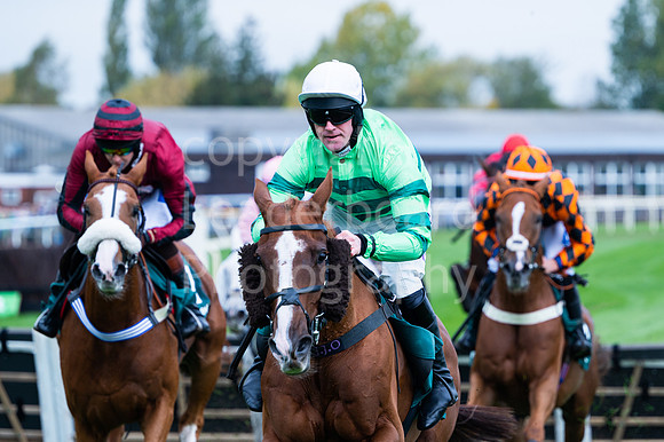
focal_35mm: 205
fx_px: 3785
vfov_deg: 6.7
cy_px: 197
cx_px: 368
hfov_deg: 10.0
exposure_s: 1/1600
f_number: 4
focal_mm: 185
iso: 500
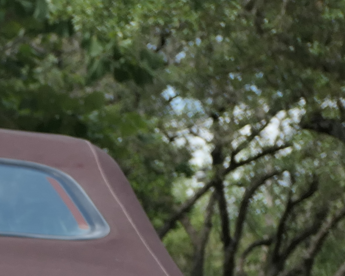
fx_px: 1563
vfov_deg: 9.4
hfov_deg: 11.7
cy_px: 553
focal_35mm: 153
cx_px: -256
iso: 125
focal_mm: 10.8
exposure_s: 1/1300
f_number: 2.8
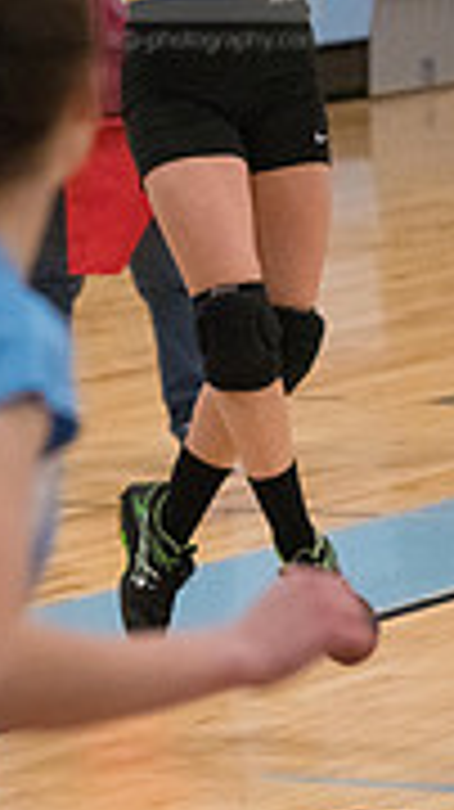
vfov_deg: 6.6
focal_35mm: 328
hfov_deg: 3.7
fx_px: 7033
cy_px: -72
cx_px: 216
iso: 8000
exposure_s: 1/800
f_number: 4.5
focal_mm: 125
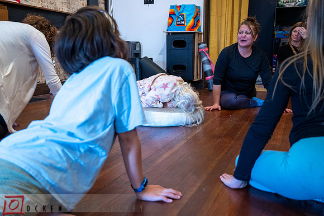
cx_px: 162
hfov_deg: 54.5
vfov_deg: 37.8
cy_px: 108
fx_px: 315
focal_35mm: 35
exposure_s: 1/125
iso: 3200
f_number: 4
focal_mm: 35
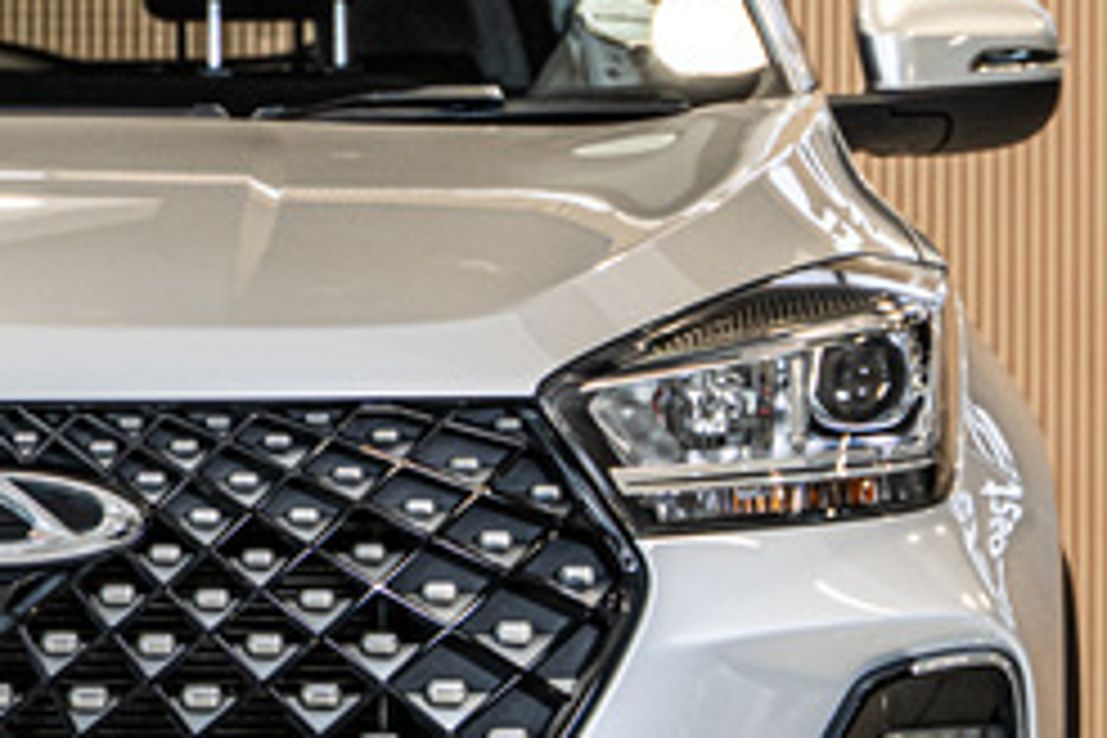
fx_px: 9593
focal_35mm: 312
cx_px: -25
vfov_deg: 4.4
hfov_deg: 6.6
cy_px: 572
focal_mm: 75
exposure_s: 1/125
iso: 500
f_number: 4
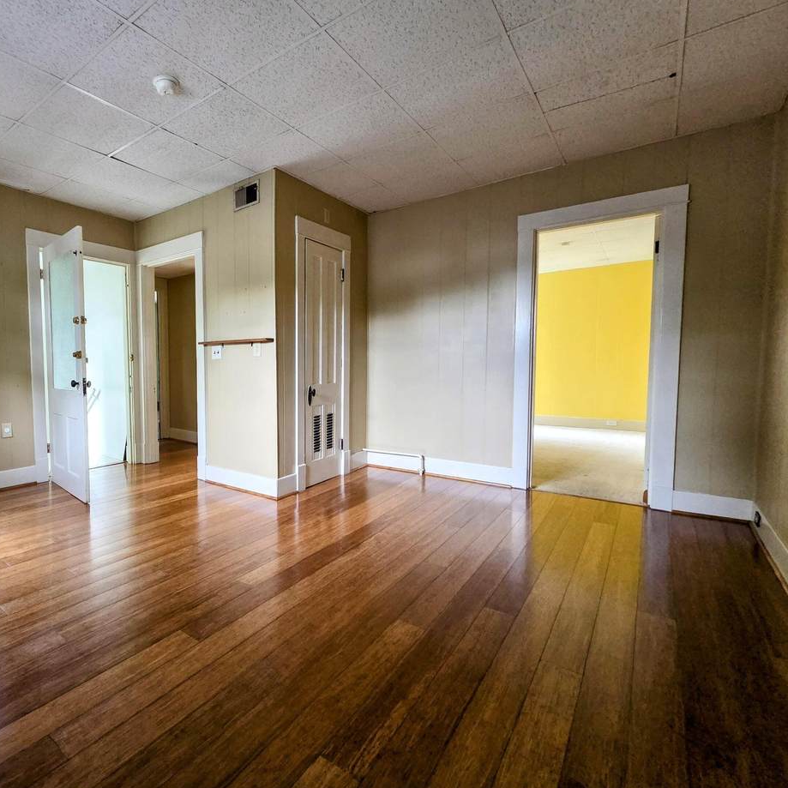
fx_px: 412
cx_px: 253
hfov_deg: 83.9
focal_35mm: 16
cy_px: 398
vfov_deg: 87.4
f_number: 2.2
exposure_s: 1/60
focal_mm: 2.2
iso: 500
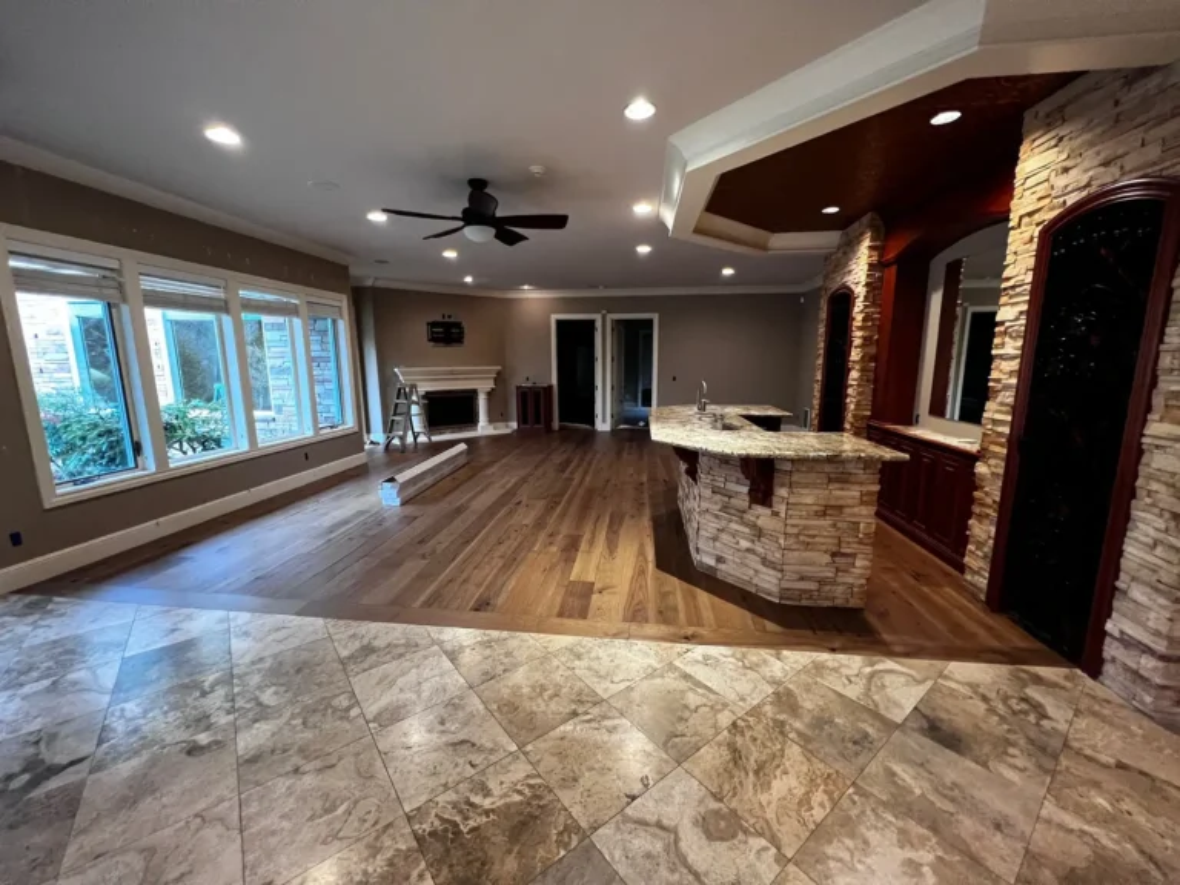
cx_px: 590
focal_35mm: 13
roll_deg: -0.5
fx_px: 443
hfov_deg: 106.2
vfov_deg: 89.9
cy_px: 442
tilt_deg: -8.2
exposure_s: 1/60
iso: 400
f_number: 1.8
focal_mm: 1.57
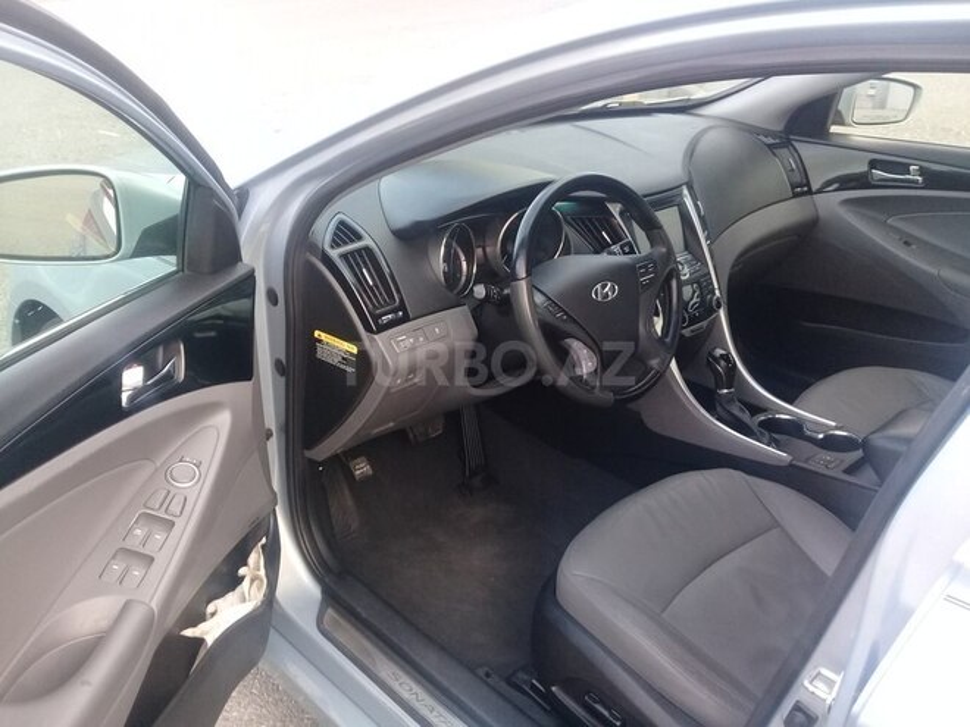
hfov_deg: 58.4
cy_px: 364
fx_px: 869
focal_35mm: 31
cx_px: 485
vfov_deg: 45.4
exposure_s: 1/33
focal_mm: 3.3
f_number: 2.2
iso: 64
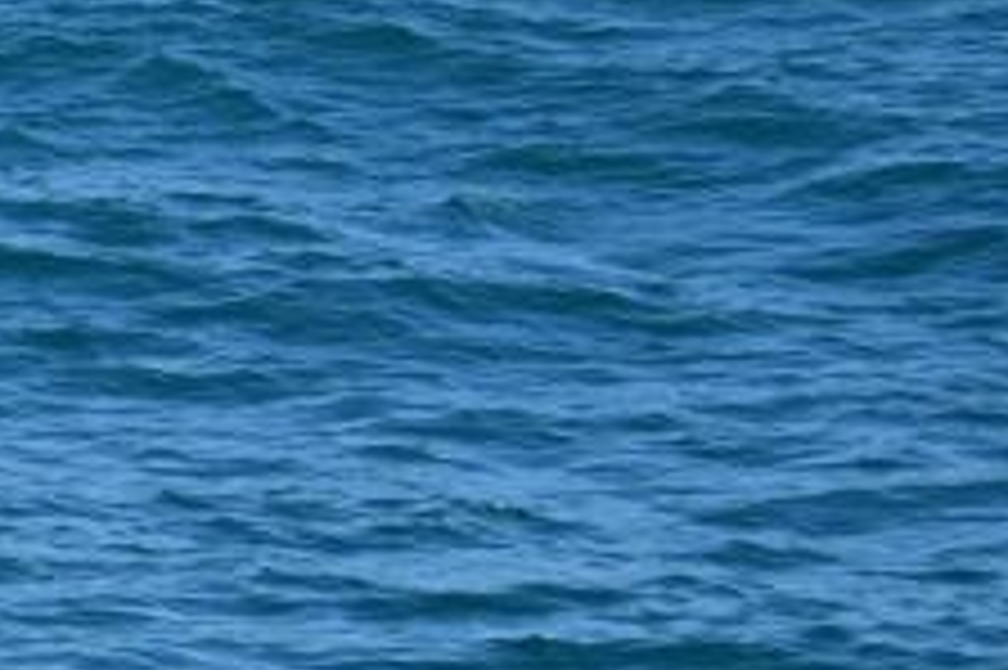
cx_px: -666
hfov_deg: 7.5
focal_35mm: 268
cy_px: 465
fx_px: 7498
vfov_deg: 5.1
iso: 1000
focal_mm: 75
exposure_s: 1/8000
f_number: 5
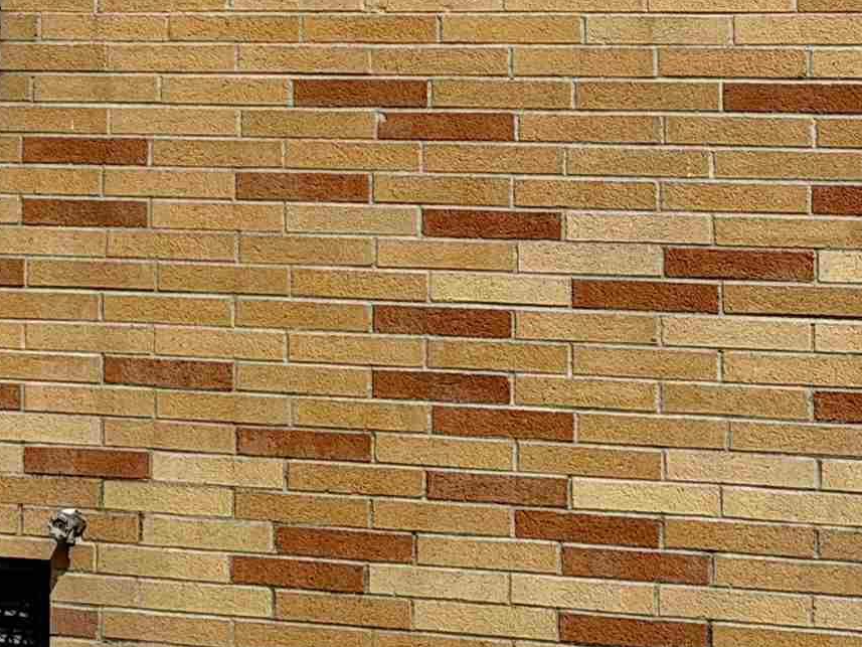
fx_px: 4284
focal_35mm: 172
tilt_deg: +7.5
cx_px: -313
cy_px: -262
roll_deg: -0.9
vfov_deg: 8.5
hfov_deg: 11.2
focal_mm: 6.76
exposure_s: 1/9901
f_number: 1.78
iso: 80
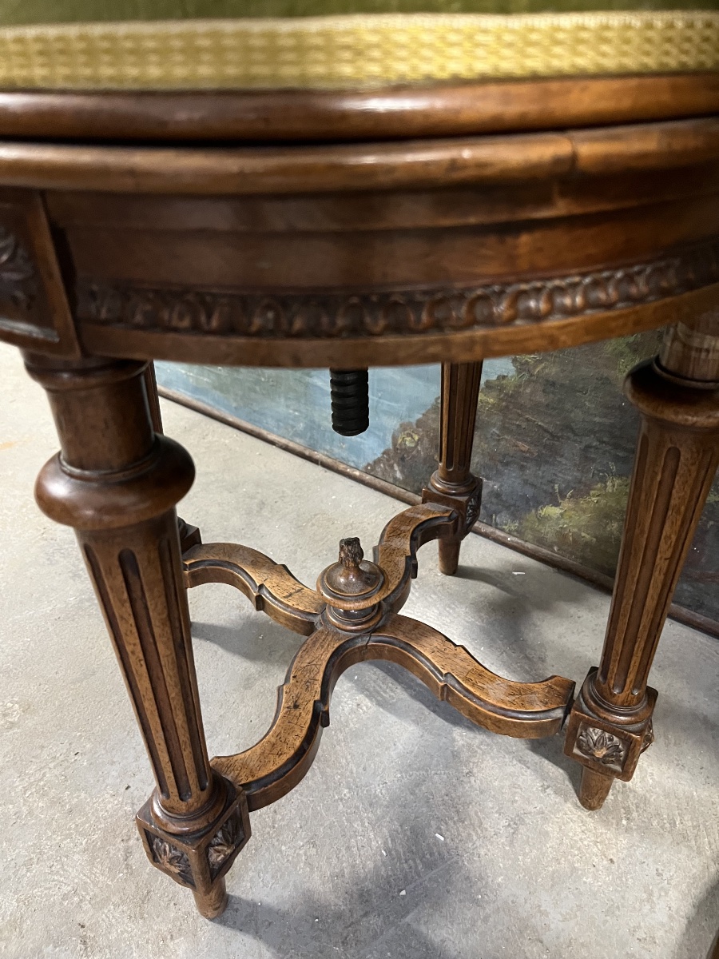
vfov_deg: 67.3
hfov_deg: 53.1
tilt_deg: -33.5
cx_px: 360
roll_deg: +2.1
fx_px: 720
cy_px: 480
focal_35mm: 26
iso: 500
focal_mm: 5.1
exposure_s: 1/33
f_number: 1.6
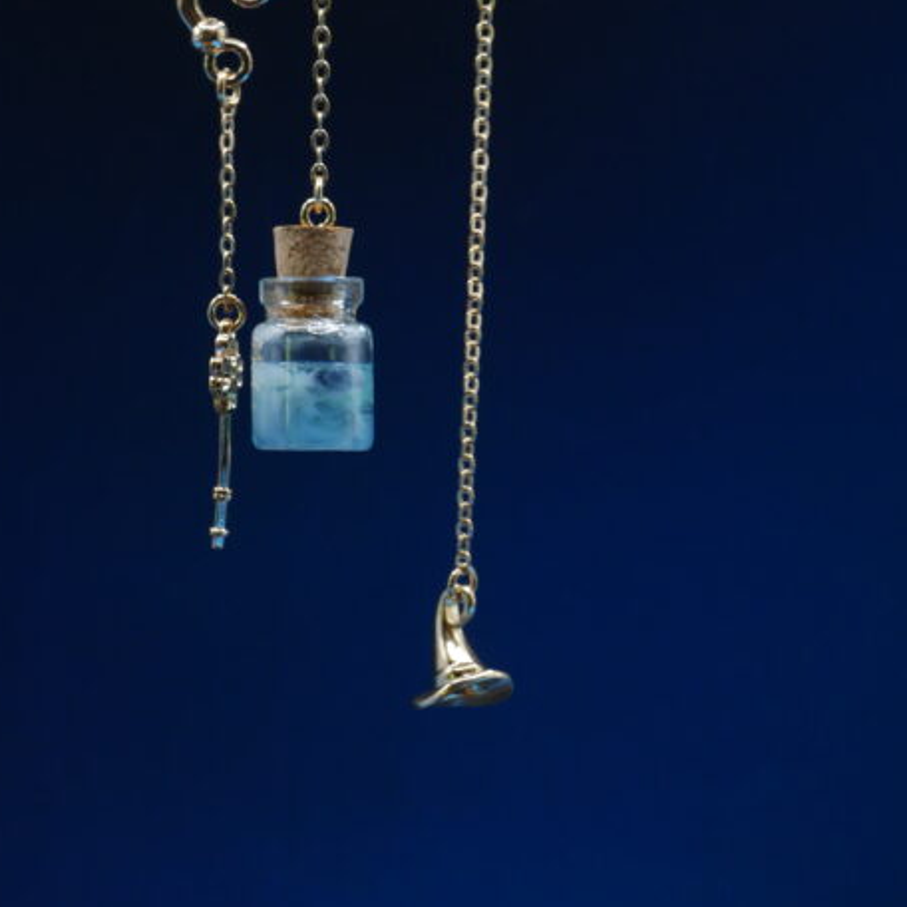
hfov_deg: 18.7
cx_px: 344
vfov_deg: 18.5
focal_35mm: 93
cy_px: 168
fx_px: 2757
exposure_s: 1/60
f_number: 6.3
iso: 800
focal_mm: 30
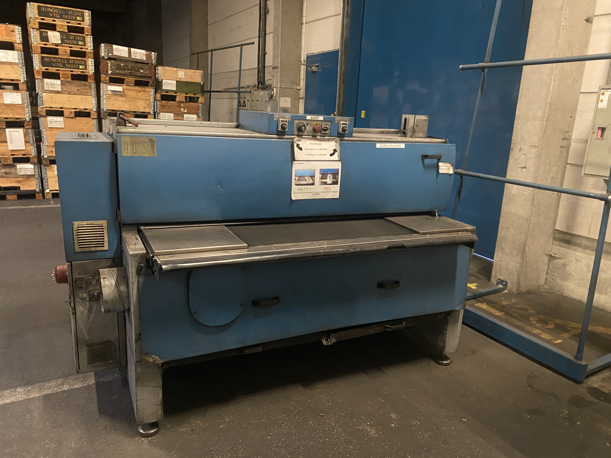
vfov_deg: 53.1
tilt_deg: -14.7
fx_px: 459
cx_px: 306
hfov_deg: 67.3
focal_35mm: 26
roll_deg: -3.0
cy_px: 229
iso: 800
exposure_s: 1/25
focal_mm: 4.25
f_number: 1.8
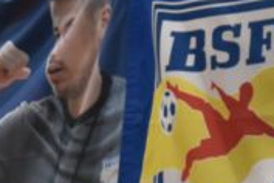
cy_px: 209
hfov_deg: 2.6
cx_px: 15
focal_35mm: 781
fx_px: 5944
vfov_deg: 1.8
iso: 1800
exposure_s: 1/125
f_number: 5.3
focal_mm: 90
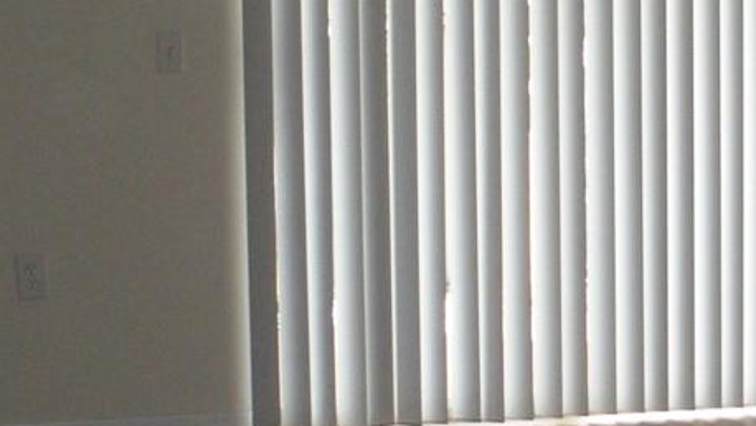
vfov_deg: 8.9
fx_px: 2747
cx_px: 710
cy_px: 319
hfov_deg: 15.4
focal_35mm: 137
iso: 204
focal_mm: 6.3
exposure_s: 1/64.3
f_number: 3.5
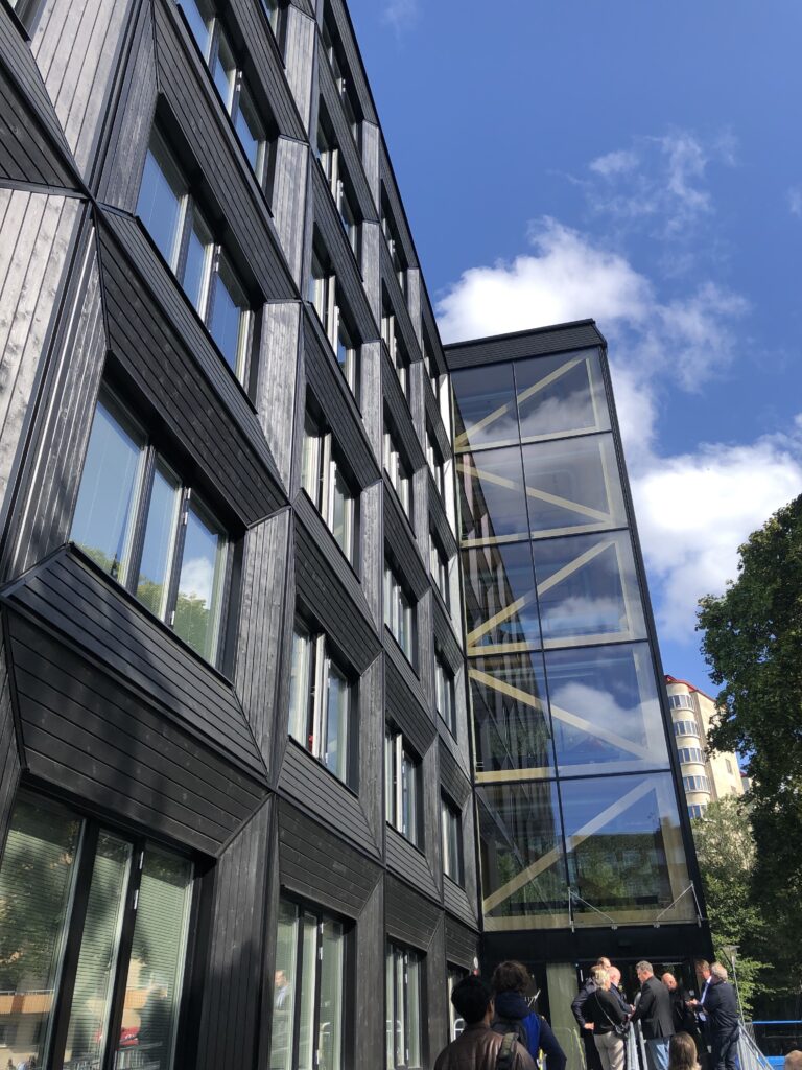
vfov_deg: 63.4
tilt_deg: +31.7
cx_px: 401
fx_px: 865
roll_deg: +2.9
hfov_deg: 49.7
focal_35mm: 28
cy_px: 535
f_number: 1.8
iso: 20
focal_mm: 3.99
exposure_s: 1/1056
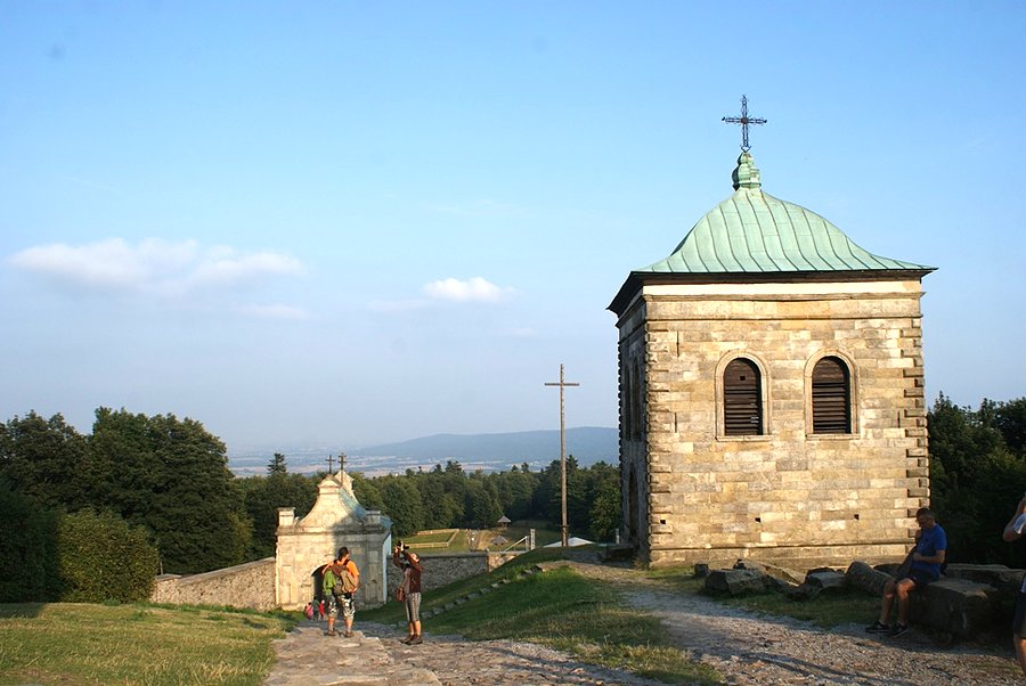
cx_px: 513
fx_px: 856
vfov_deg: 43.7
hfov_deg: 61.9
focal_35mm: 30
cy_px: 343
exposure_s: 1/160
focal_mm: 20
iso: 100
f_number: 10
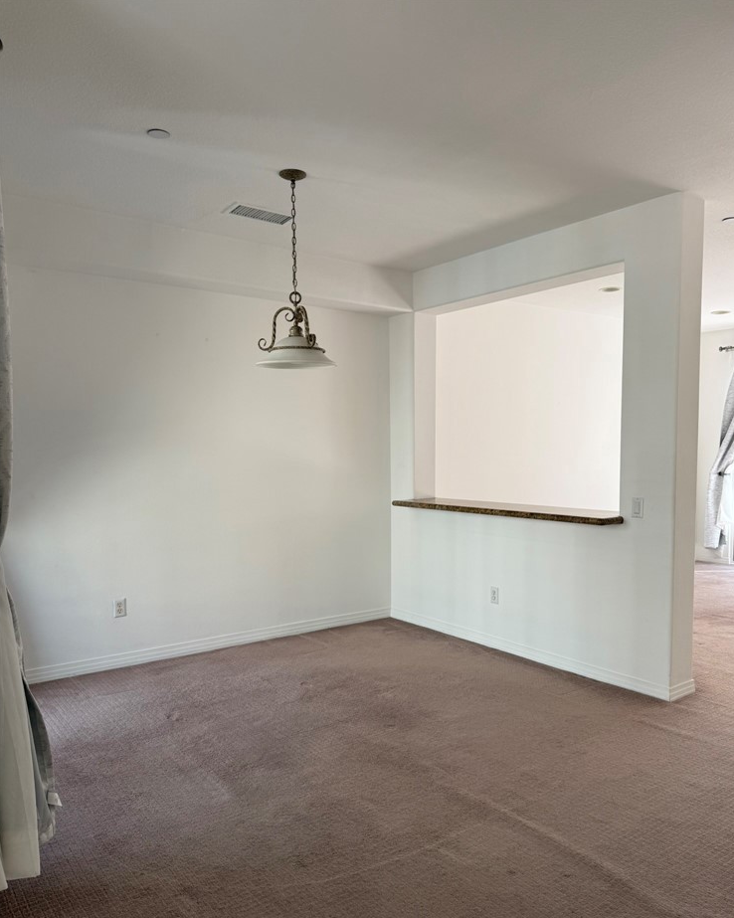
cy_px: 505
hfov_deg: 54.9
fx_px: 706
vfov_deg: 65.9
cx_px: 379
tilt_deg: +0.0
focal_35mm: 26
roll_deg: +0.7
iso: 64
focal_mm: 6.76
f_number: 1.78
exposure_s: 1/156
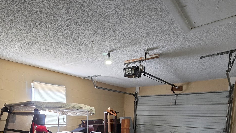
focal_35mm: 24
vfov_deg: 41.0
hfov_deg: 75.7
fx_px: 150
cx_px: 98
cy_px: 136
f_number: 2.2
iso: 640
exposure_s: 1/60
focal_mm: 2.2
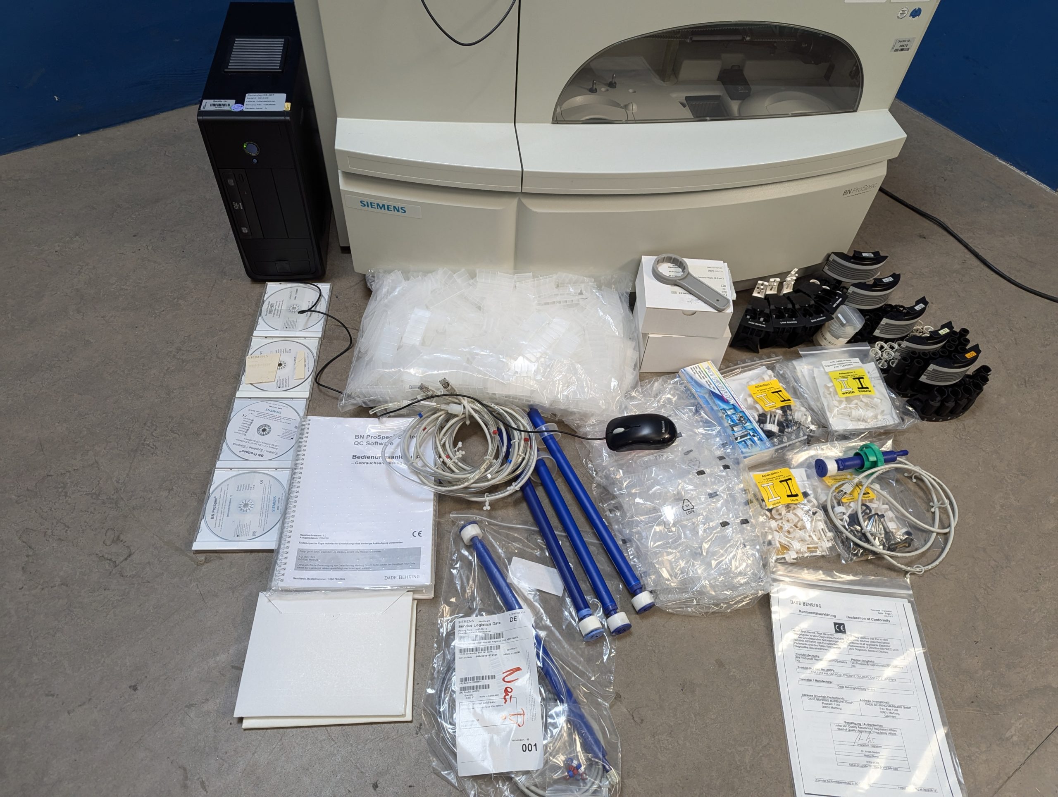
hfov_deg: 71.5
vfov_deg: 56.9
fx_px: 735
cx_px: 529
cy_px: 398
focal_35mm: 24
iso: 216
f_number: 1.85
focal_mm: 6.81
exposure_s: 1/100
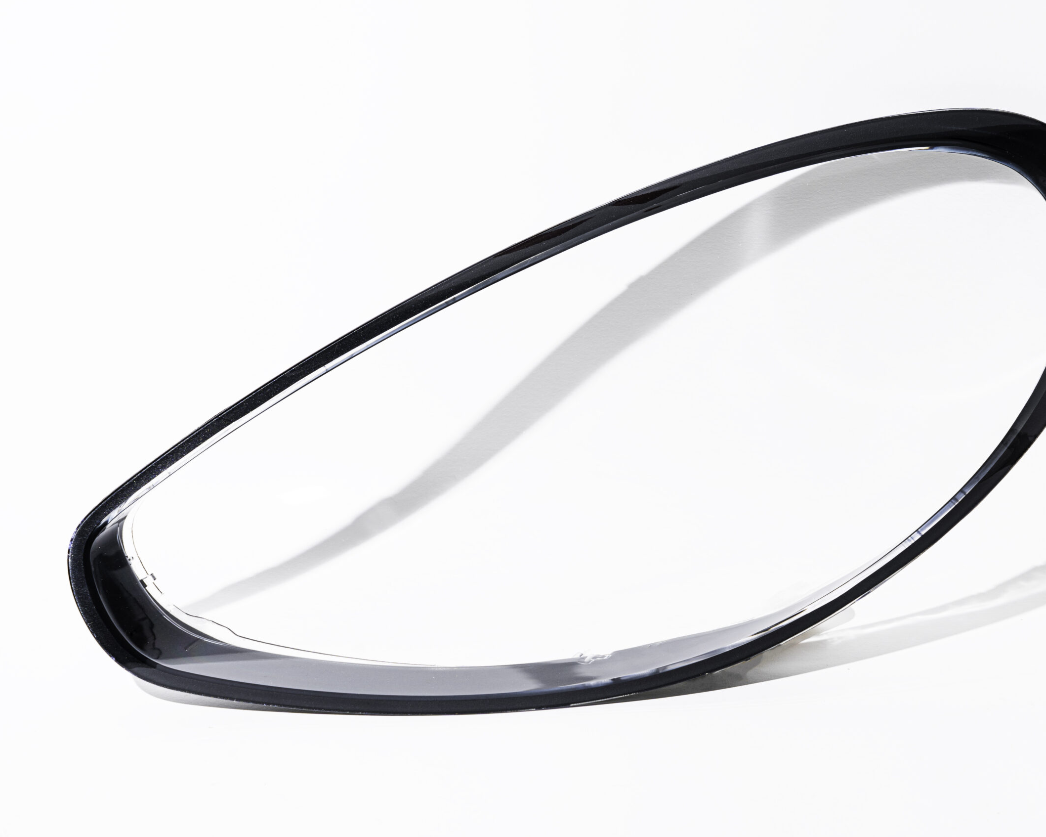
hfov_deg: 22.7
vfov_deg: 18.3
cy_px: 418
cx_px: 616
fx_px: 2600
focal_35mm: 84
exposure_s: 1/250
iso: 100
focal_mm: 74
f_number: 9
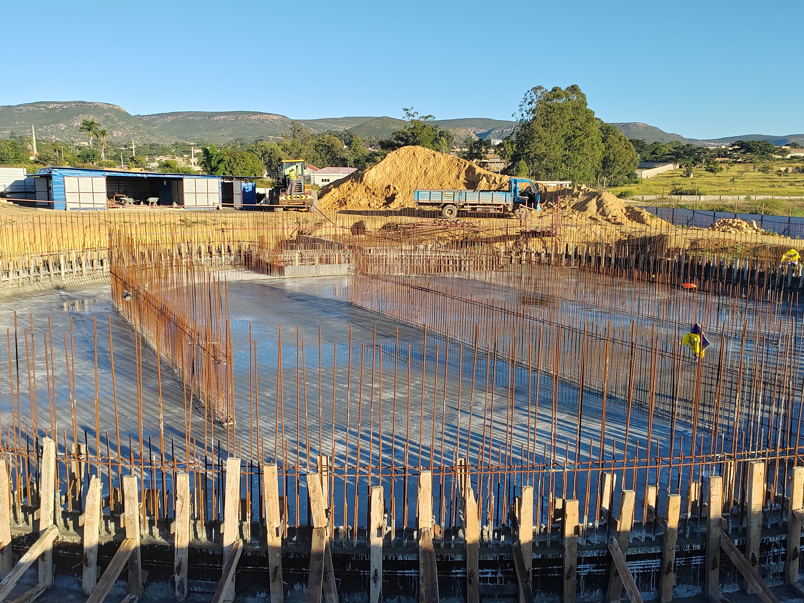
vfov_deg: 42.9
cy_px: 302
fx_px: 766
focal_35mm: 33
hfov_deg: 55.4
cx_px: 402
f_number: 1.9
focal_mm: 5.52
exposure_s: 1/1100
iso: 100
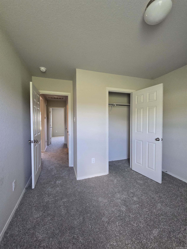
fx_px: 94
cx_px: 94
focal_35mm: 13
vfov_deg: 106.2
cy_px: 124
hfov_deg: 89.9
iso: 320
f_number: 2.2
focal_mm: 2.2
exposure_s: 1/60
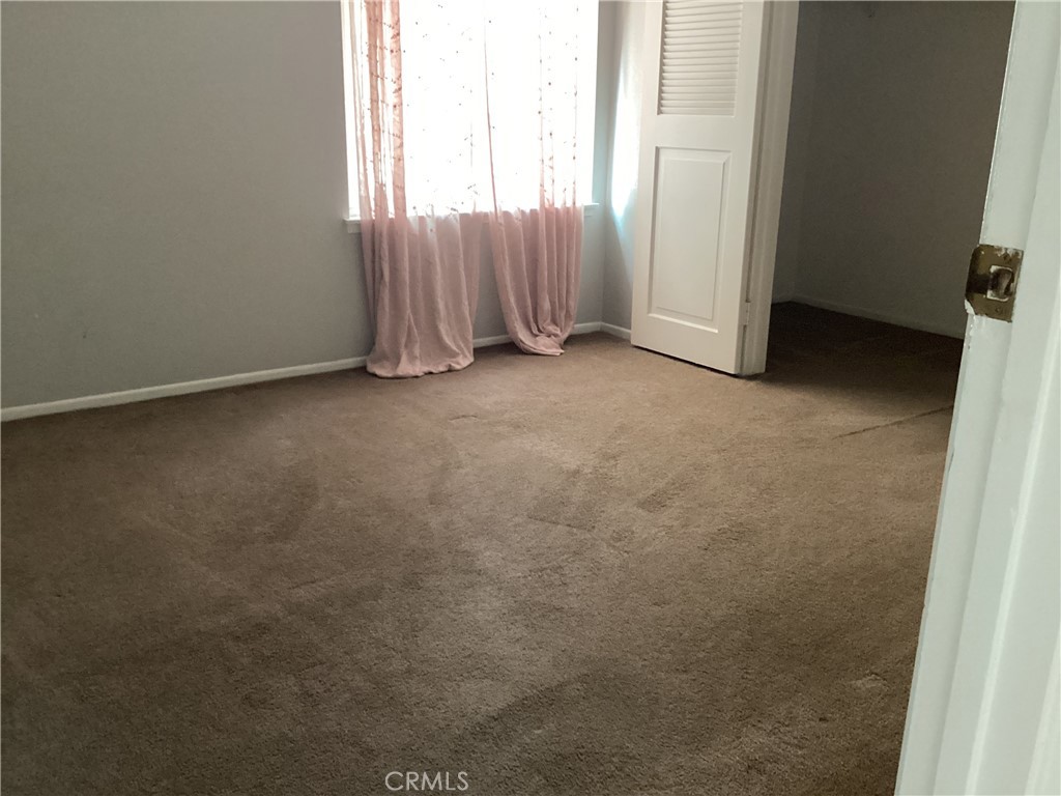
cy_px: 398
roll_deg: -0.6
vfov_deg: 45.4
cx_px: 530
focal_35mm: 31
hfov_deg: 58.4
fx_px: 950
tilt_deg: -16.0
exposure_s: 1/30
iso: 500
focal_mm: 3.3
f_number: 2.4
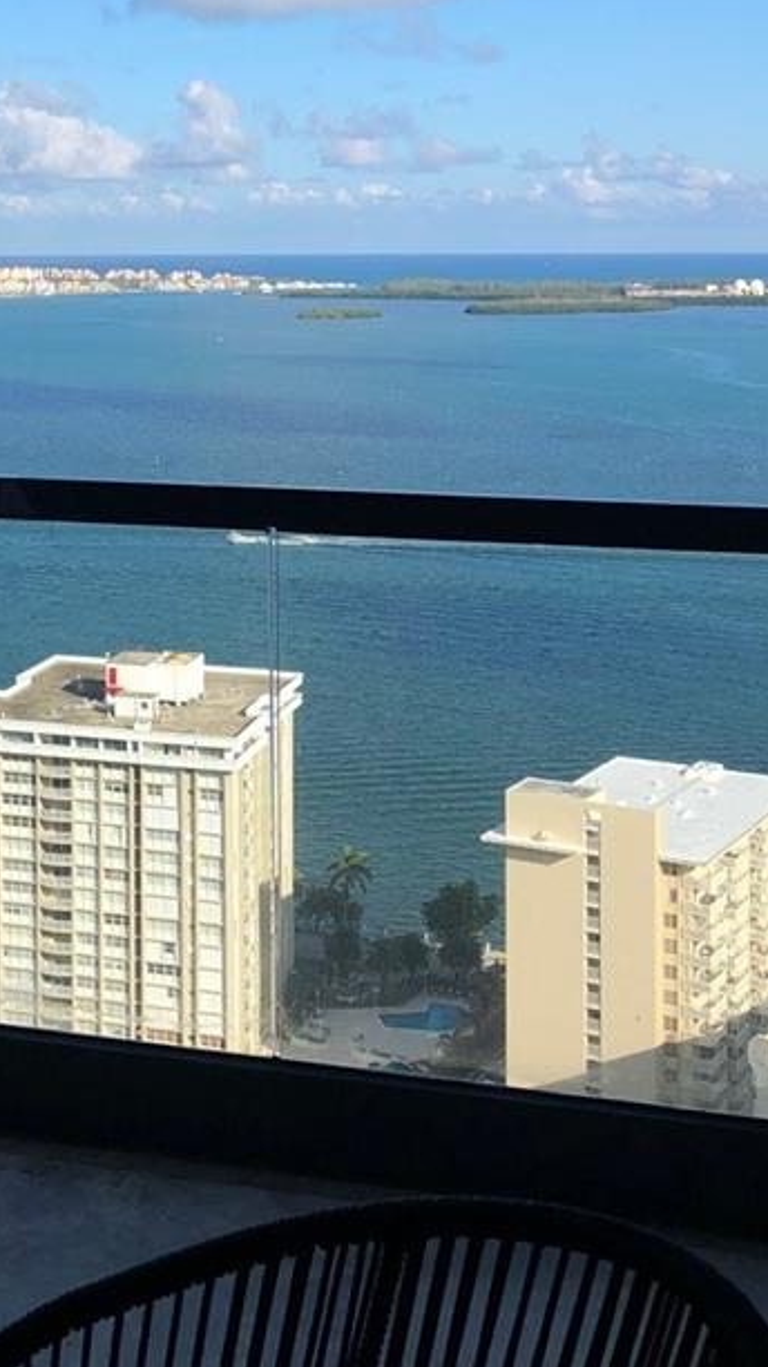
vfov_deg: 32.9
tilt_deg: -1.6
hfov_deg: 18.9
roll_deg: +0.0
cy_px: 277
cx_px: -4
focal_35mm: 62
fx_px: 2246
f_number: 1.8
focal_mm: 3.99
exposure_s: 1/2000
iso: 20
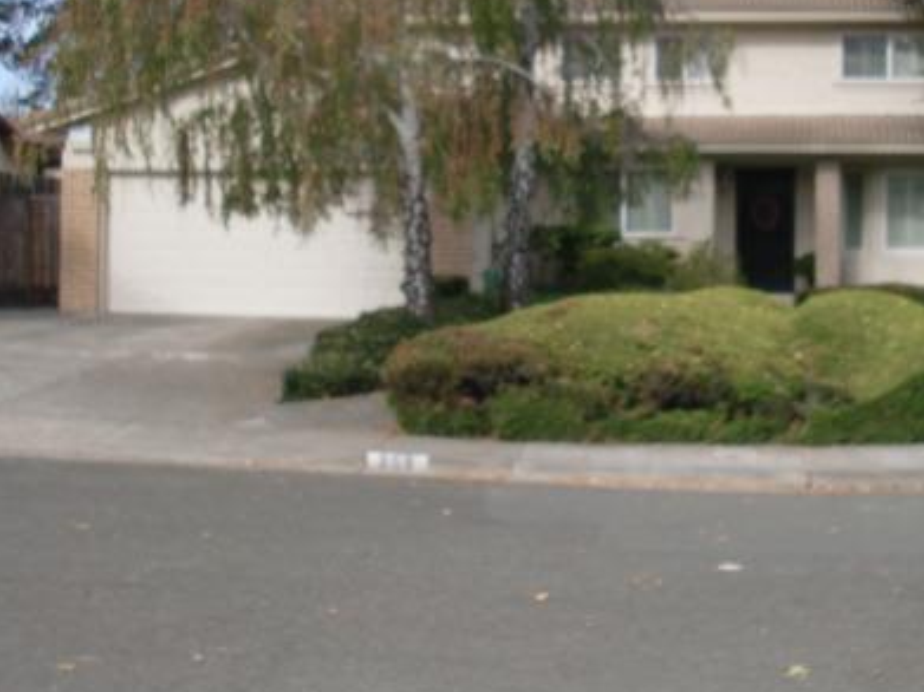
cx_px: 662
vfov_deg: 24.7
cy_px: 231
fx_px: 1574
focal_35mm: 59
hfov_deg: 32.3
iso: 64
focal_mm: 6.3
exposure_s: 1/800
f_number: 2.8
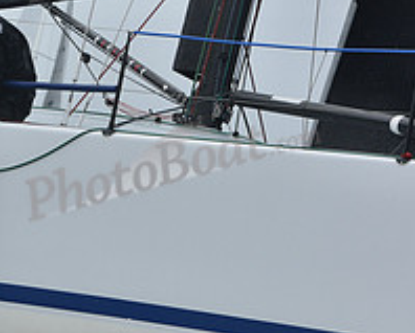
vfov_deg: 3.9
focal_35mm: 398
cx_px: -82
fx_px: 4896
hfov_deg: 4.8
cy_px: 87
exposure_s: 1/1000
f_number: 9
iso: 320
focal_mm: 145
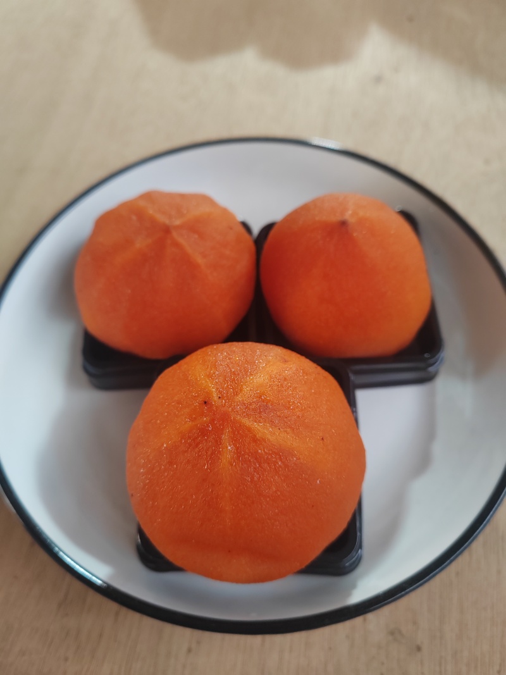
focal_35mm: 27
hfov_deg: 51.3
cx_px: 253
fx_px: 526
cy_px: 338
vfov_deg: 65.3
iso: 1250
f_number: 1.9
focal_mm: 5.52
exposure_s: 1/100
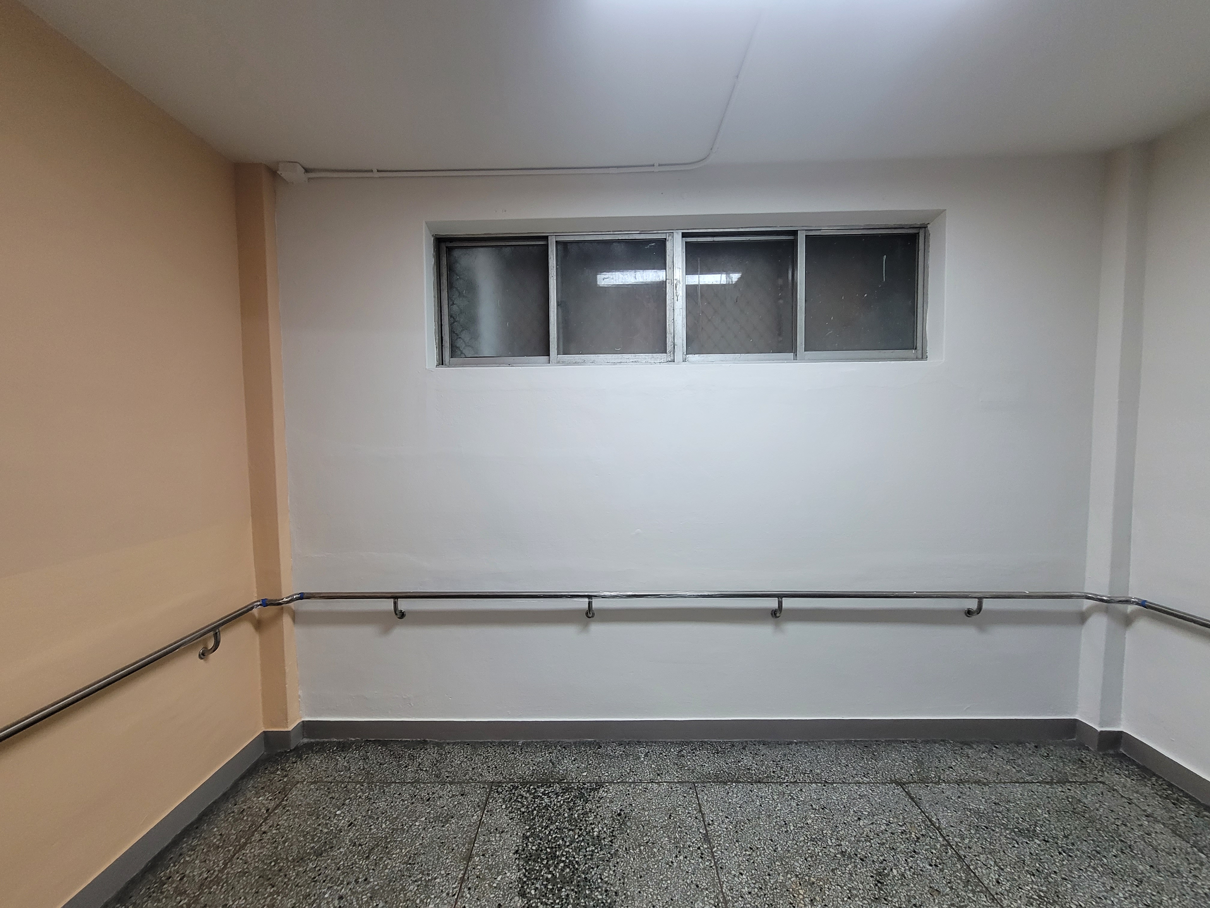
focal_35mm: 13
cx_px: 605
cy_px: 454
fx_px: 454
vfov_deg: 89.9
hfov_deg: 106.2
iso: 250
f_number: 2.2
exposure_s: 1/60
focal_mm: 2.2
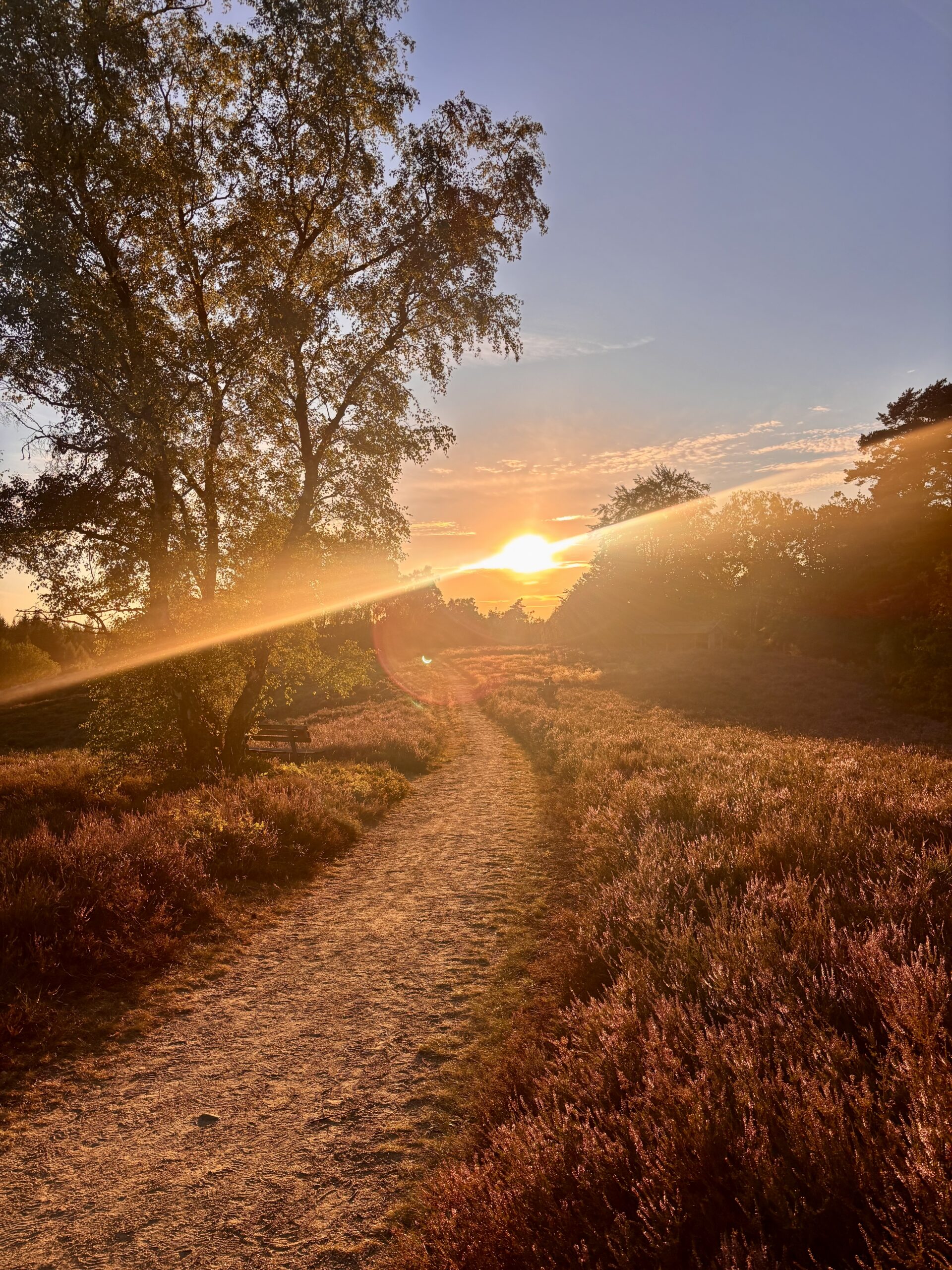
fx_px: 953
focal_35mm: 26
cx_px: 476
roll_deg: +0.5
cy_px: 635
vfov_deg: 67.3
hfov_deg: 53.1
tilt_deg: +1.2
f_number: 1.6
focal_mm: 5.96
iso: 50
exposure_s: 1/347
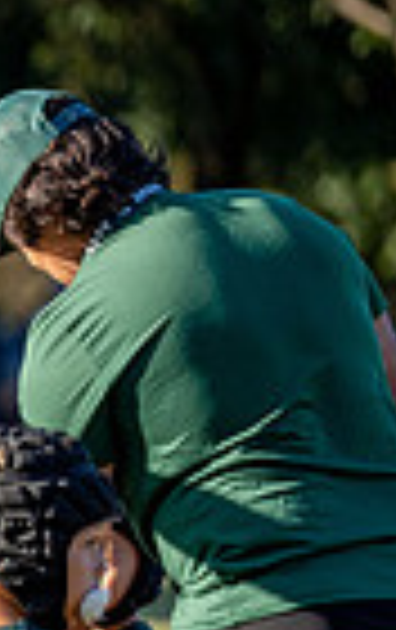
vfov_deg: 3.1
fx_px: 11711
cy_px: 446
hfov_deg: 1.9
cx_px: -882
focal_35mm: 681
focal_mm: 151
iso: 160
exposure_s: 1/1250
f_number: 2.8
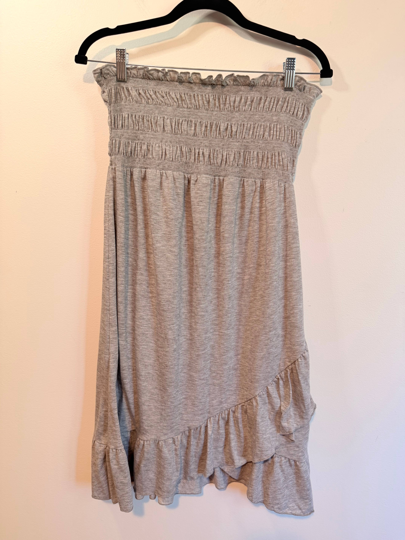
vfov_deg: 71.6
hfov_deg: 56.8
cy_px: 270
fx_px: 374
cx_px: 202
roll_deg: -0.3
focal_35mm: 24
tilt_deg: -6.7
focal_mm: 6.76
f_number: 1.78
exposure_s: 1/60
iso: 160
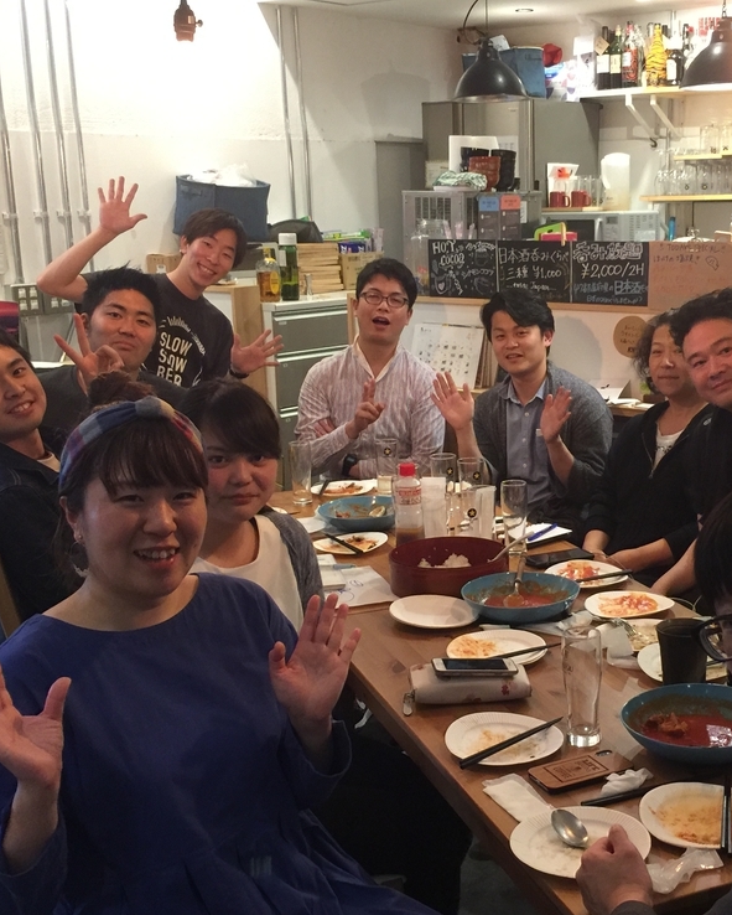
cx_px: 530
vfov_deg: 40.3
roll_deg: -0.1
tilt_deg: -12.3
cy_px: 479
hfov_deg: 32.3
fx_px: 1245
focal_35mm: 46
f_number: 2.2
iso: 100
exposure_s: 1/10
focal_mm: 4.15
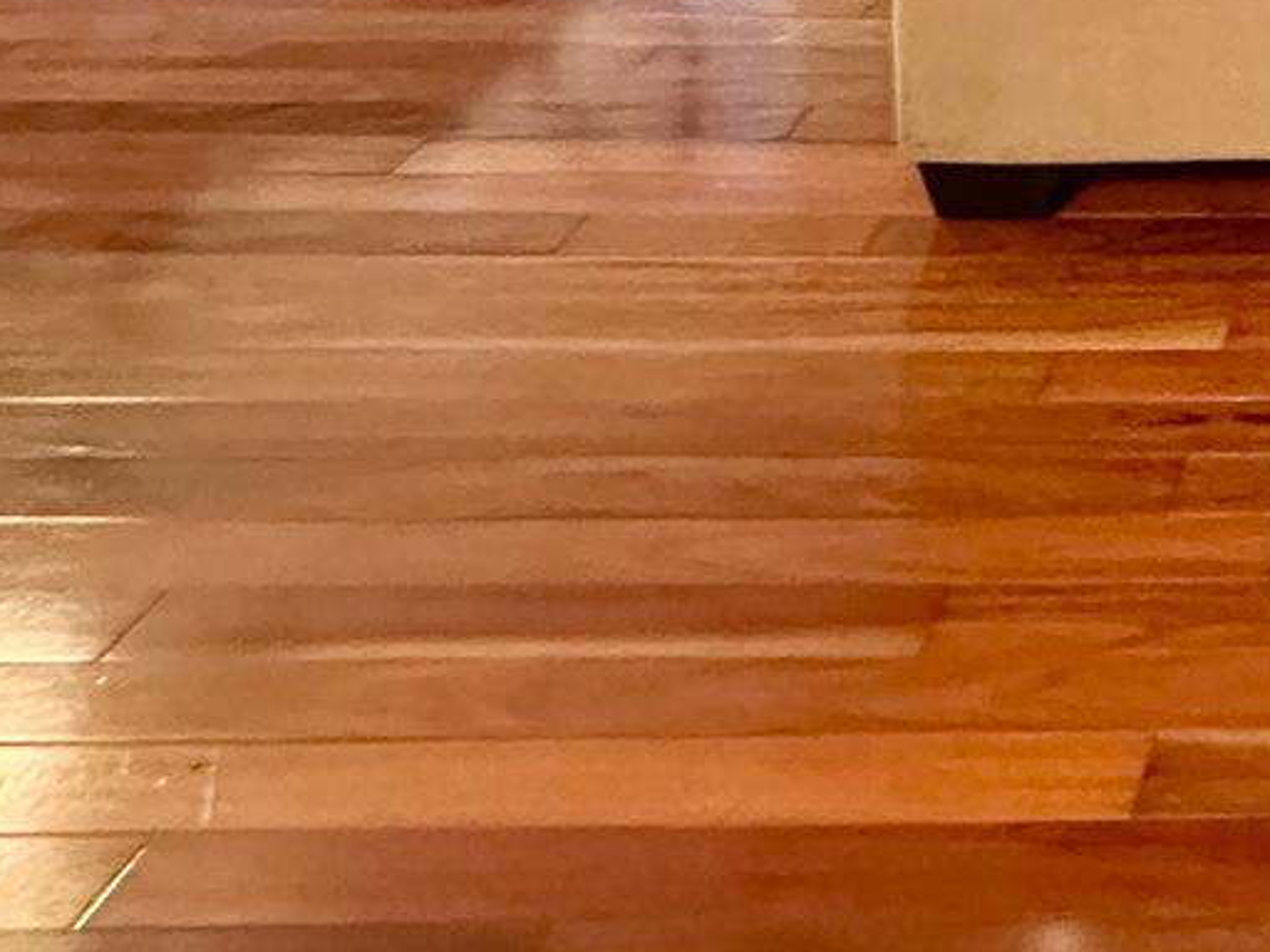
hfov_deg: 27.4
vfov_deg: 19.7
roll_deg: -1.5
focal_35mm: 56
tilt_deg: -4.6
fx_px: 2055
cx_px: 1736
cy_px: -731
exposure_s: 1/60
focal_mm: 2.22
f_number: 2.2
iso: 640
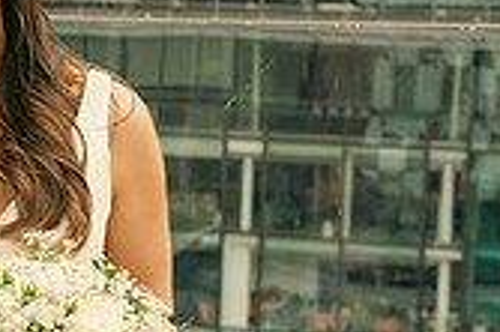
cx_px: -225
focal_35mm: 181
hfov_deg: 11.0
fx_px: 2511
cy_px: 148
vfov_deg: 7.6
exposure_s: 1/250
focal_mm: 52
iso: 200
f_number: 6.3
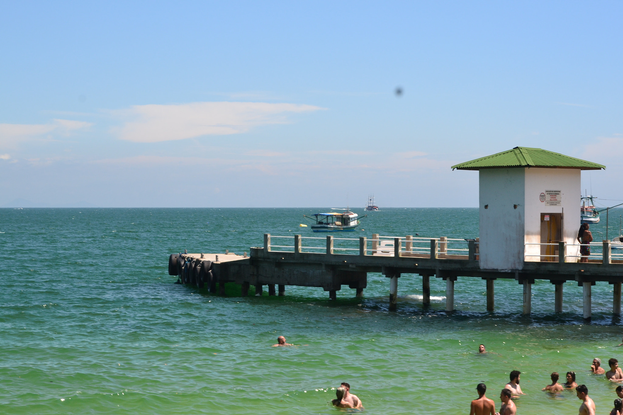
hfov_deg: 24.6
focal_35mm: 82
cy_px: 208
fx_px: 1427
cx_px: 312
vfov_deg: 16.6
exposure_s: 1/200
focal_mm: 55
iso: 400
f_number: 10
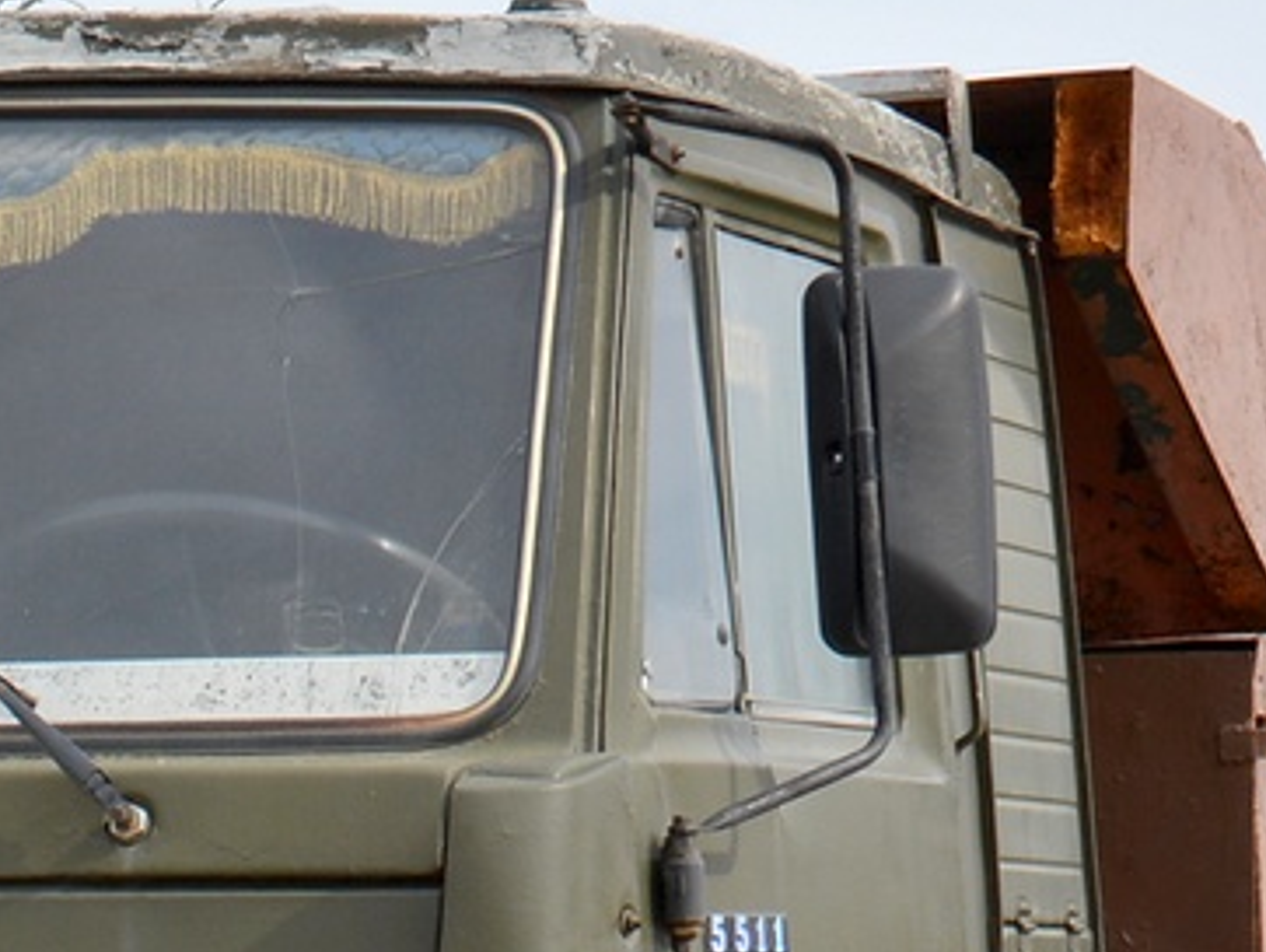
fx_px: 6295
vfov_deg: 8.5
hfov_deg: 11.4
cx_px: 24
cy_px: 1188
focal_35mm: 172
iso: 125
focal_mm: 32
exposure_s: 1/250
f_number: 8
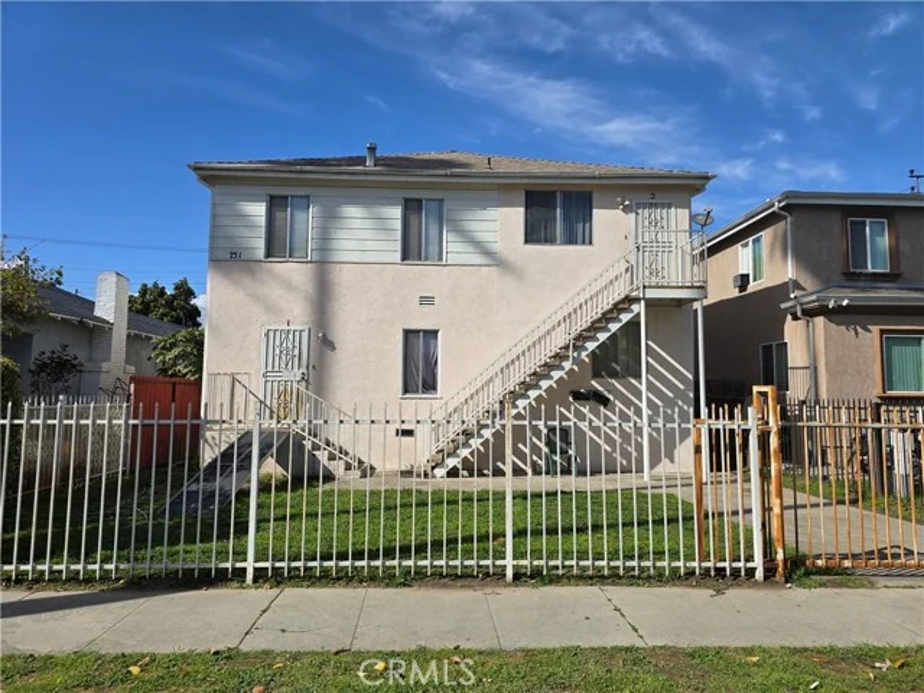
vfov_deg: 58.9
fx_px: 614
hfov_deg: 73.9
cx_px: 462
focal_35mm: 23
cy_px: 346
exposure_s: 1/1120
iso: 12
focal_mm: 6.3
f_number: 1.7
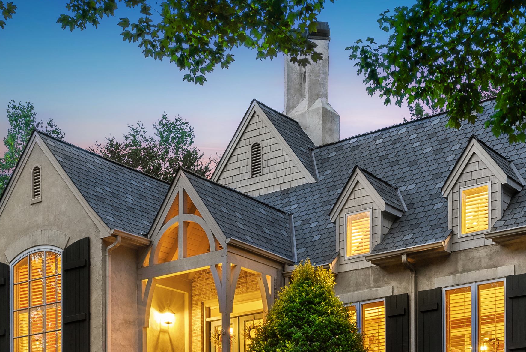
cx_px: 313
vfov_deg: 19.3
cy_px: 291
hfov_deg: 28.8
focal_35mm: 70
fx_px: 1024
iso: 800
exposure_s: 6
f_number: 9
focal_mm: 40
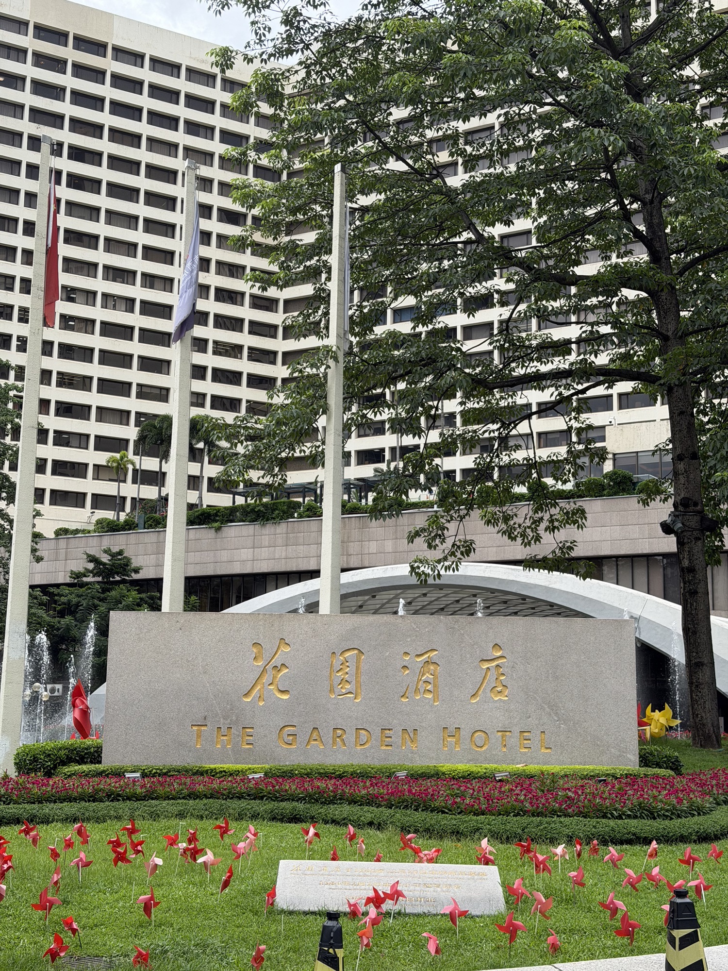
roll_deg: -1.4
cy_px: 486
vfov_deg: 39.7
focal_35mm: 48
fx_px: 1346
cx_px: 364
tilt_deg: +10.3
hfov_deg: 30.3
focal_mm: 6.76
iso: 64
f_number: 1.78
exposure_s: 1/1543
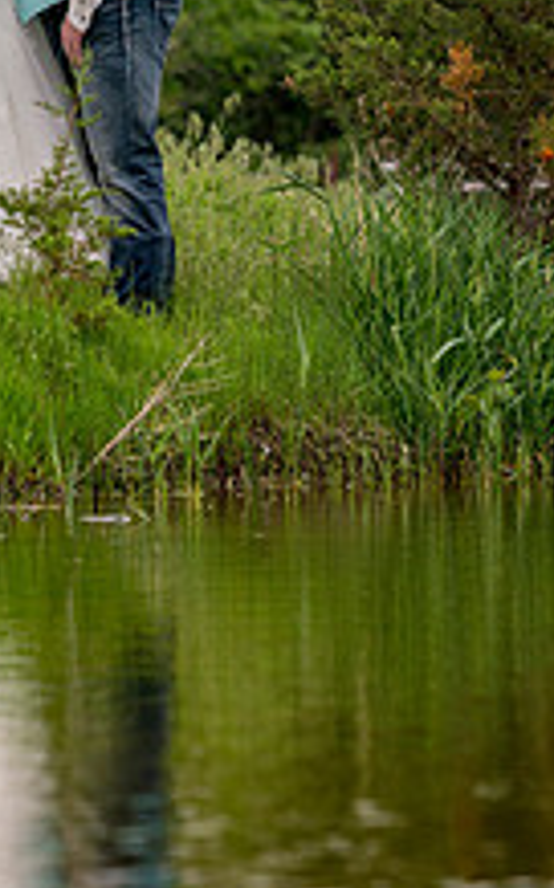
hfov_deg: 3.5
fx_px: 9168
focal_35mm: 379
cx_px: -33
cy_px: 432
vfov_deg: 5.5
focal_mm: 180
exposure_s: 1/800
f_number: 5
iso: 320
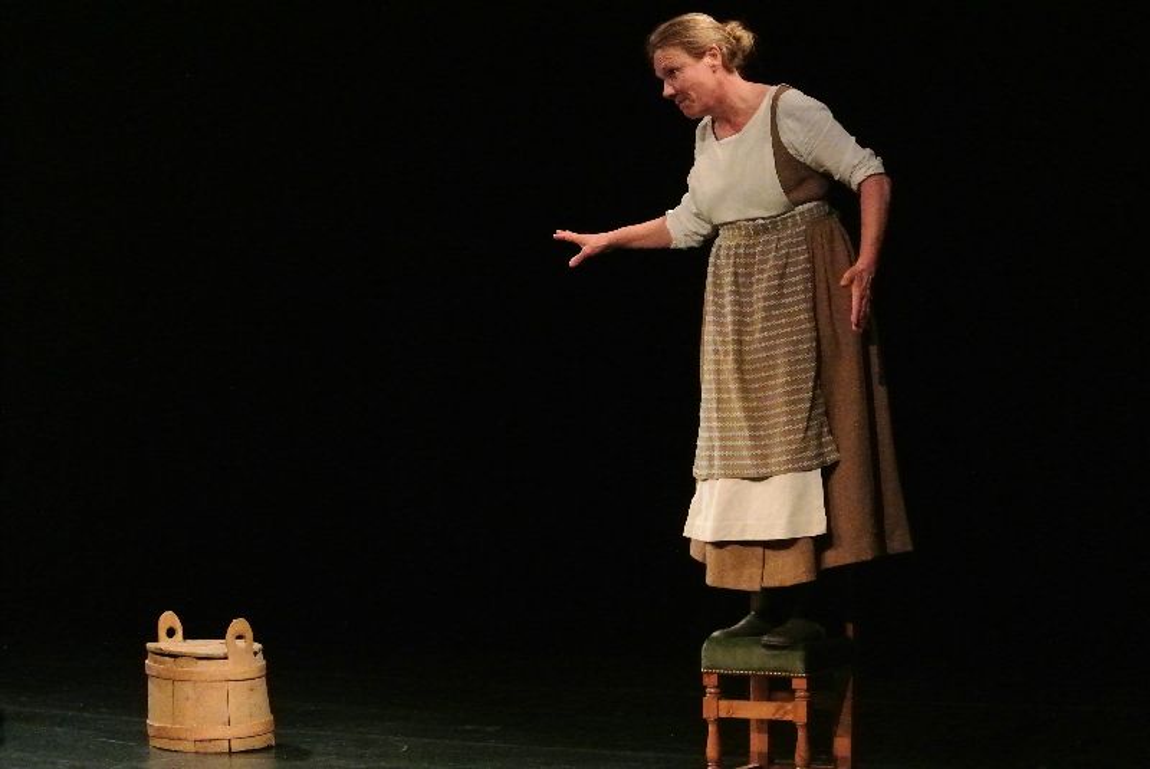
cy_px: 384
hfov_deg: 23.6
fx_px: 2750
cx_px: 575
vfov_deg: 15.9
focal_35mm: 86
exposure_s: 1/100
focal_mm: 31.9
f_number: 3.8
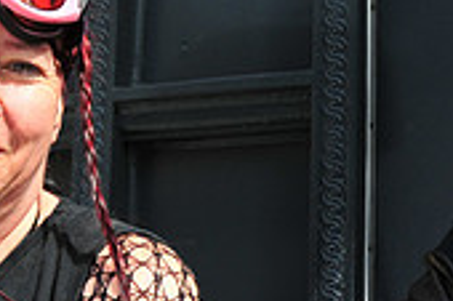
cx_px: 290
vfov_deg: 14.8
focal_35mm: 92
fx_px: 1157
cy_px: 228
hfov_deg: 22.1
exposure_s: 1/500
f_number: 5.6
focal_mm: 18
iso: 200
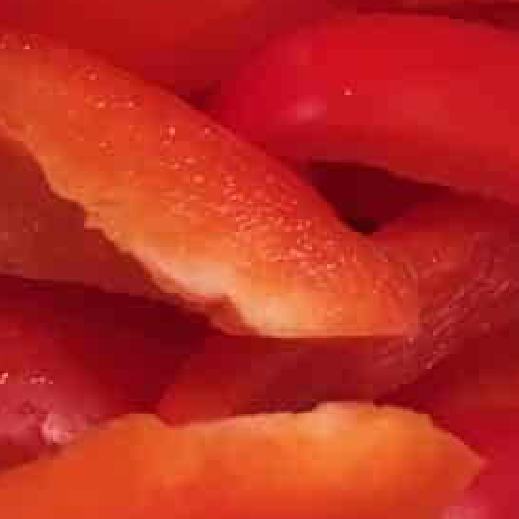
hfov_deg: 11.7
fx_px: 2392
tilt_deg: -76.3
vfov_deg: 11.5
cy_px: -411
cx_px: 849
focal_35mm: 141
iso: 64
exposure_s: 1/30
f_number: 2.2
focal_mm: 4.15
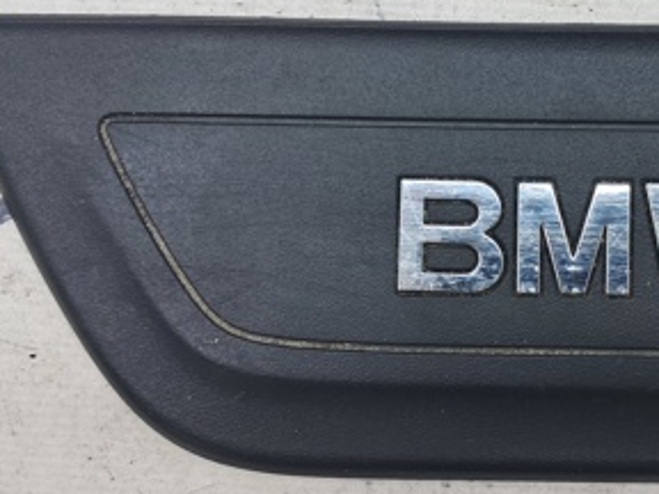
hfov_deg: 31.3
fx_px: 1142
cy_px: 225
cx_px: 531
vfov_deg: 24.4
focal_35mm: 60
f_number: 1.8
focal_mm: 4
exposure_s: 1/50
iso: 50
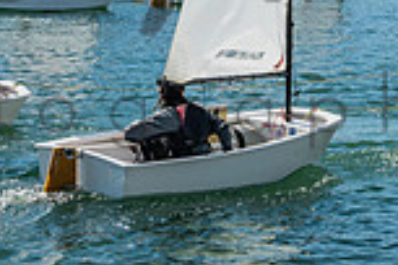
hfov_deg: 11.2
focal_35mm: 182
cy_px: -84
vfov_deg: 7.5
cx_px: 362
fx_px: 2012
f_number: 5.3
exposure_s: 1/400
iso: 100
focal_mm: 48
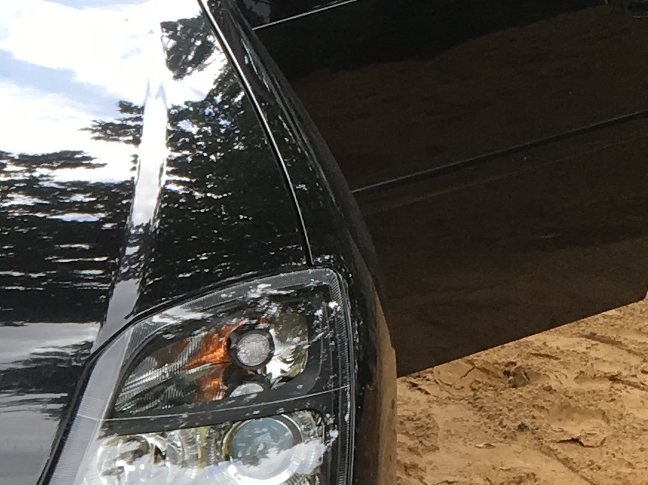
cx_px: -378
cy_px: 652
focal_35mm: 134
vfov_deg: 10.8
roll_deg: +0.7
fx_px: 2507
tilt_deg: -19.4
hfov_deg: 13.7
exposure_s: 1/286
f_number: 2.2
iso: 25
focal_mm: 4.15
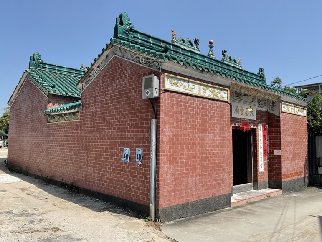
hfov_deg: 61.6
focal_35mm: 29
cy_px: 121
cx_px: 161
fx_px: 270
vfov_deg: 48.3
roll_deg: -0.2
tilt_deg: +3.8
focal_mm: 3
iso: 16
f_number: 1.8
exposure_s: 1/1626
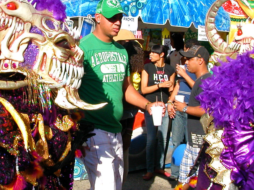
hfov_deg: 33.1
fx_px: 426
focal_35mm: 58
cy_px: 84
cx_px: 99
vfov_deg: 25.2
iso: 100
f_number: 4.5
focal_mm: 5.6
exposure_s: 1/427
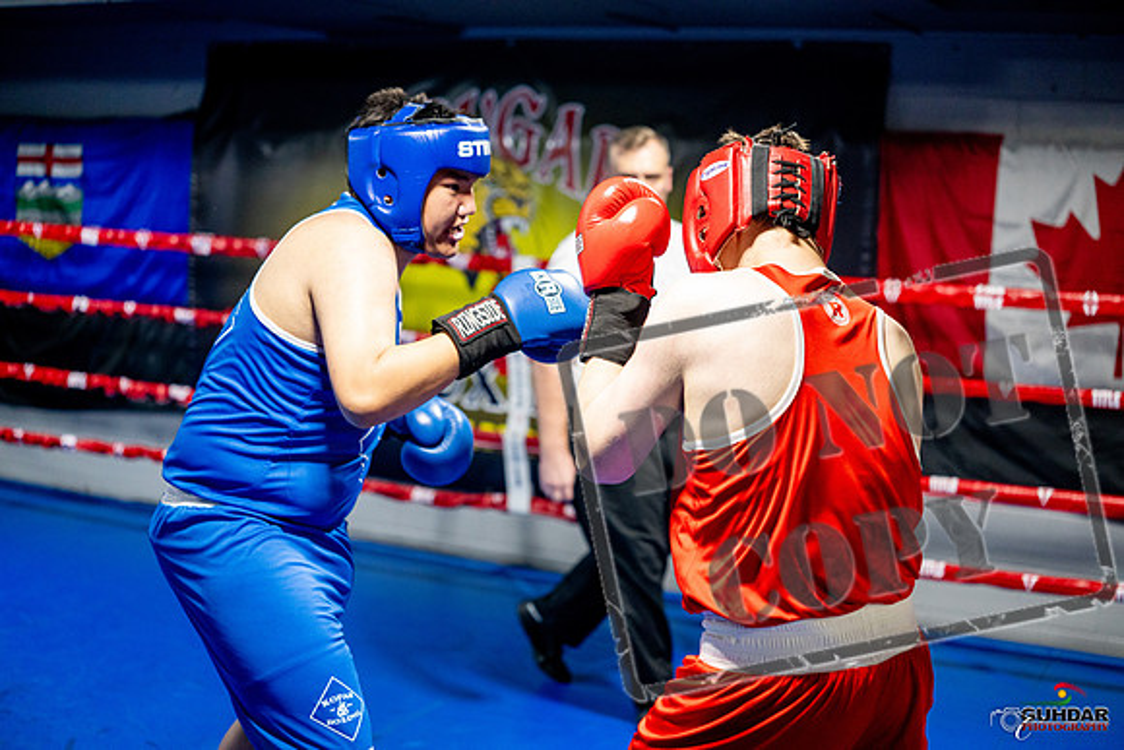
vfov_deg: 27.0
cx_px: 562
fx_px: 1561
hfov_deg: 39.6
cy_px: 375
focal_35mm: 50
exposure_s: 1/1000
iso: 4000
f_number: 2
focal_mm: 50
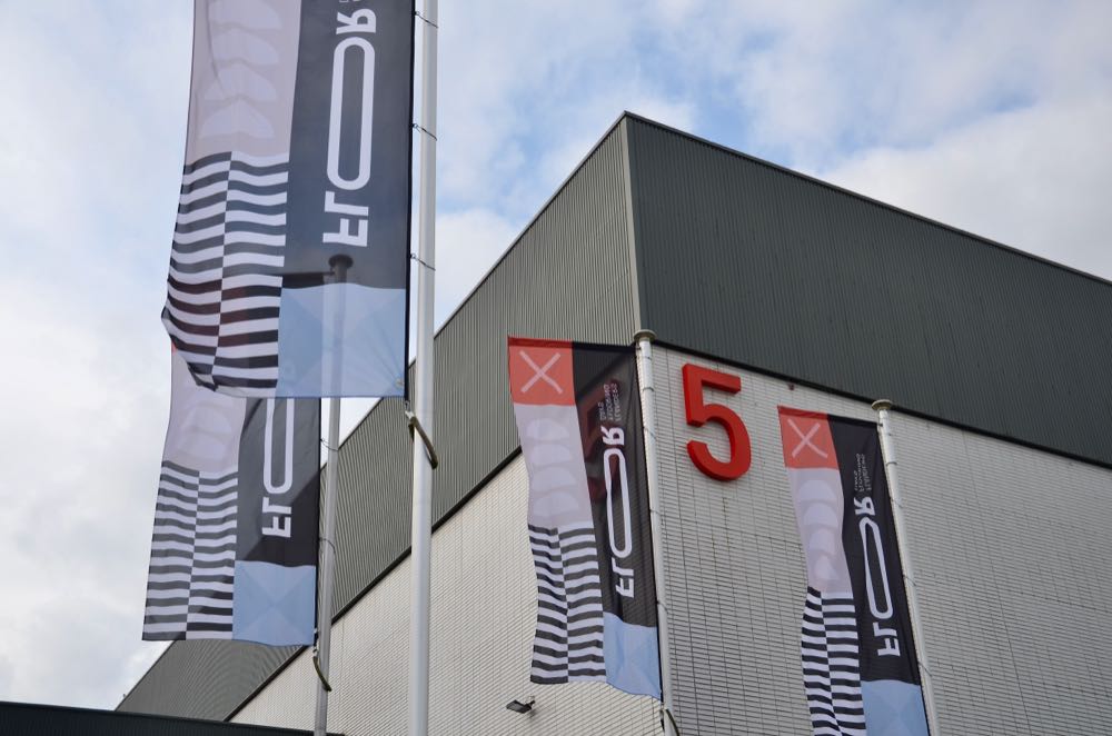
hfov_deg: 43.7
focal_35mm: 45
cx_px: 556
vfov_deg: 29.7
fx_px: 1387
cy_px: 368
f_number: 7.1
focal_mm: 30
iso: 100
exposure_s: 1/250
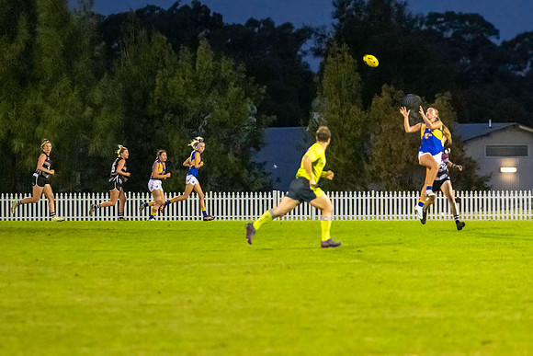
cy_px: 123
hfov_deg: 6.2
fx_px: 4926
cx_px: 410
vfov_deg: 4.1
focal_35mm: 333
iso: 10000
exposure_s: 1/1250
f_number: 2.8
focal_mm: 180
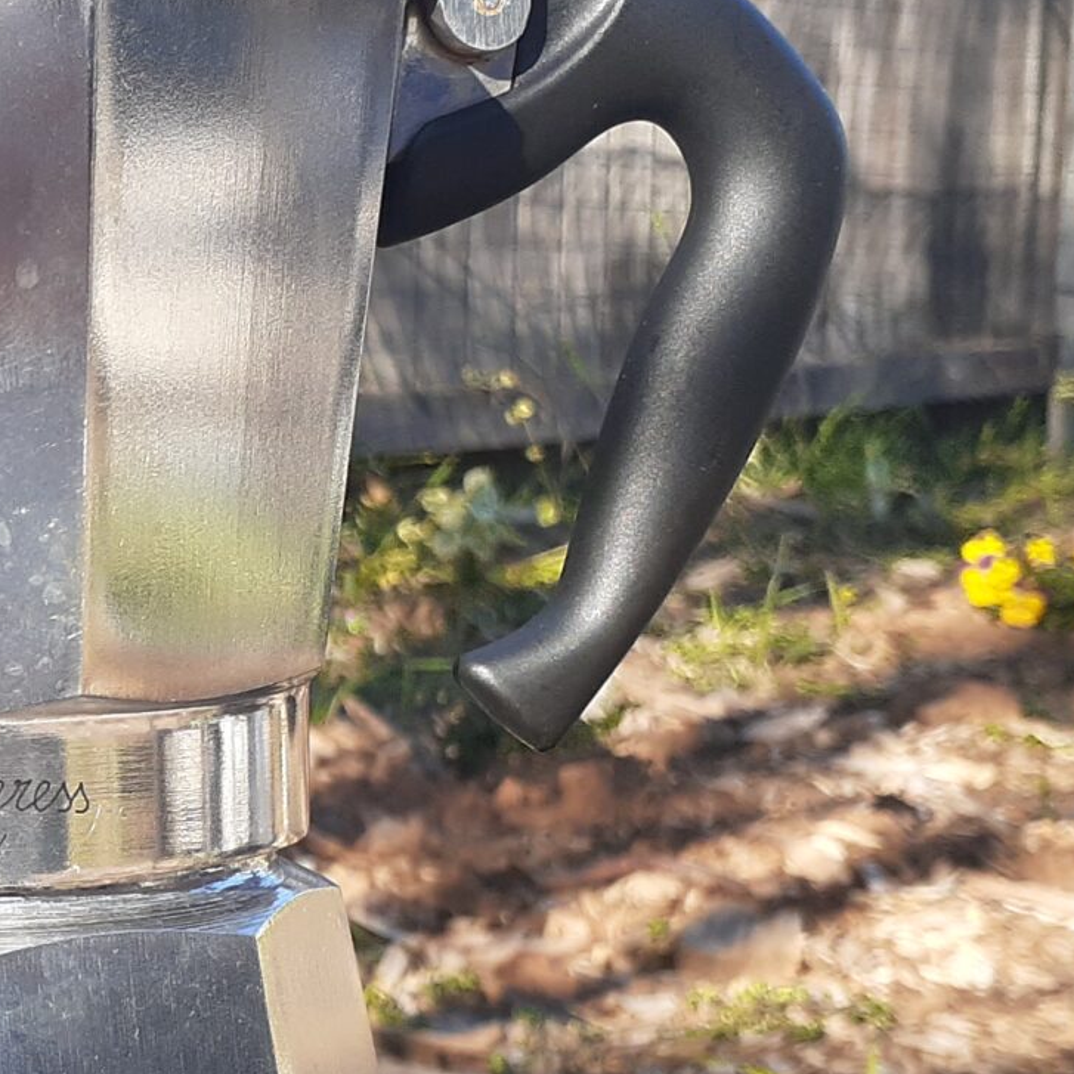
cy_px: 700
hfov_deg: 19.3
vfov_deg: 20.6
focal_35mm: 84
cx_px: -260
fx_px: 2949
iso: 40
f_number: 1.9
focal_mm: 3.6
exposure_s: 1/400
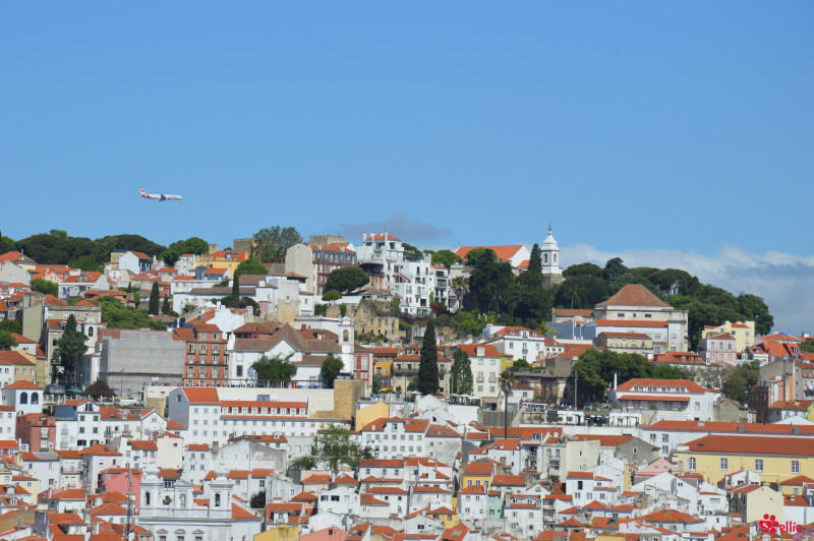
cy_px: 270
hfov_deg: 13.1
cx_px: 407
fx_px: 3558
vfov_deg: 8.7
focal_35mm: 158
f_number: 9
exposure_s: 1/320
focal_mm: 105
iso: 100
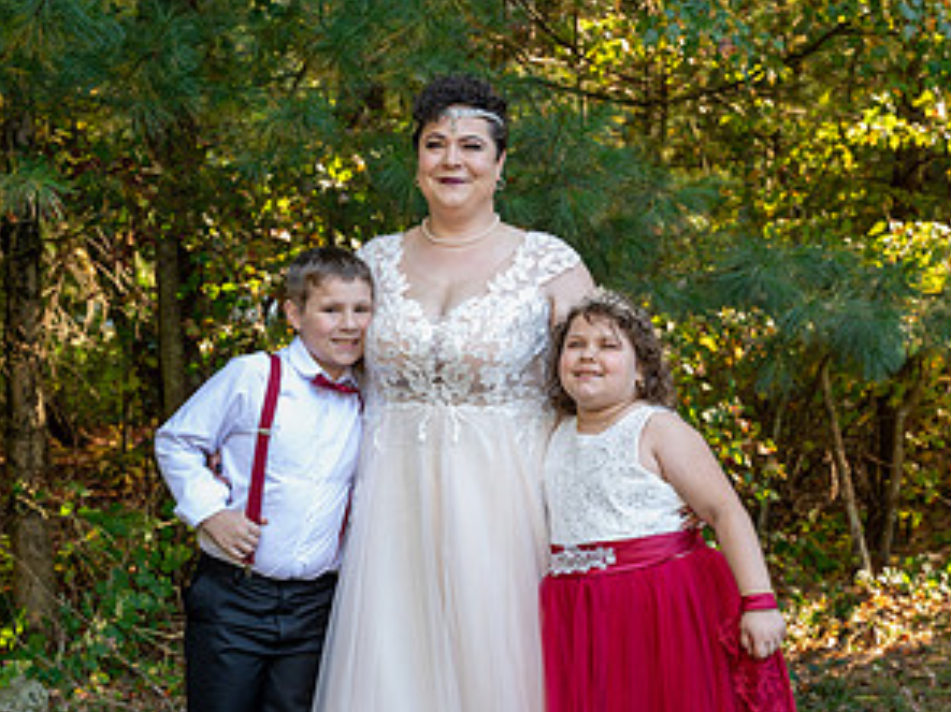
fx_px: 1812
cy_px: 486
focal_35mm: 66
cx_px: 479
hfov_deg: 29.4
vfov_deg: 22.1
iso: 1000
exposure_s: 1/200
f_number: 4.5
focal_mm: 45
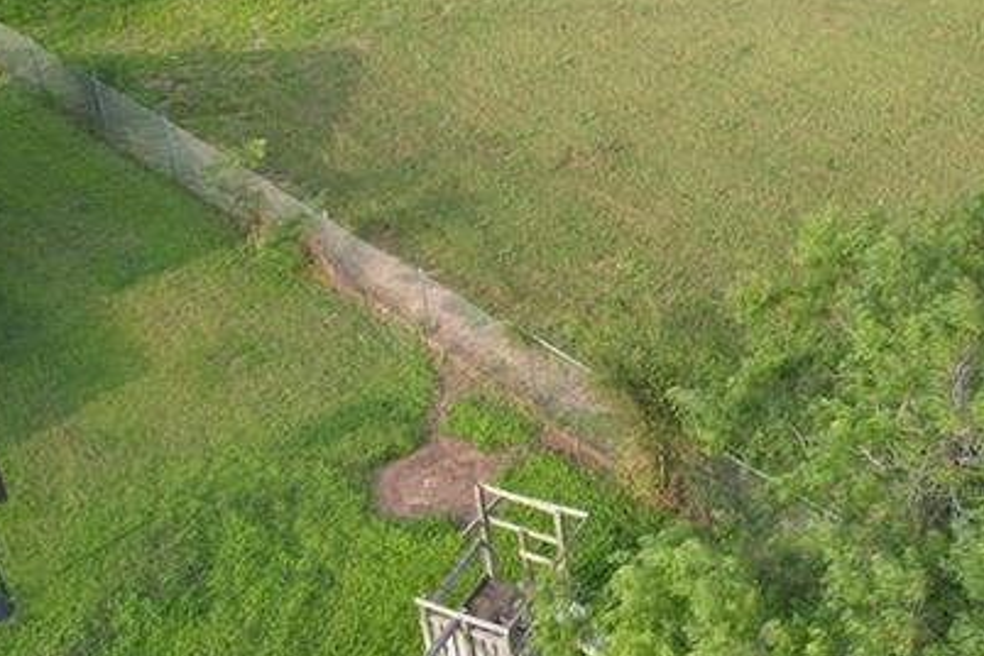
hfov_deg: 34.8
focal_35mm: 56
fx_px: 1531
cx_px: 751
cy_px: 142
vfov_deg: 23.9
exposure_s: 1/350
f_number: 2.8
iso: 100
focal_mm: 8.38
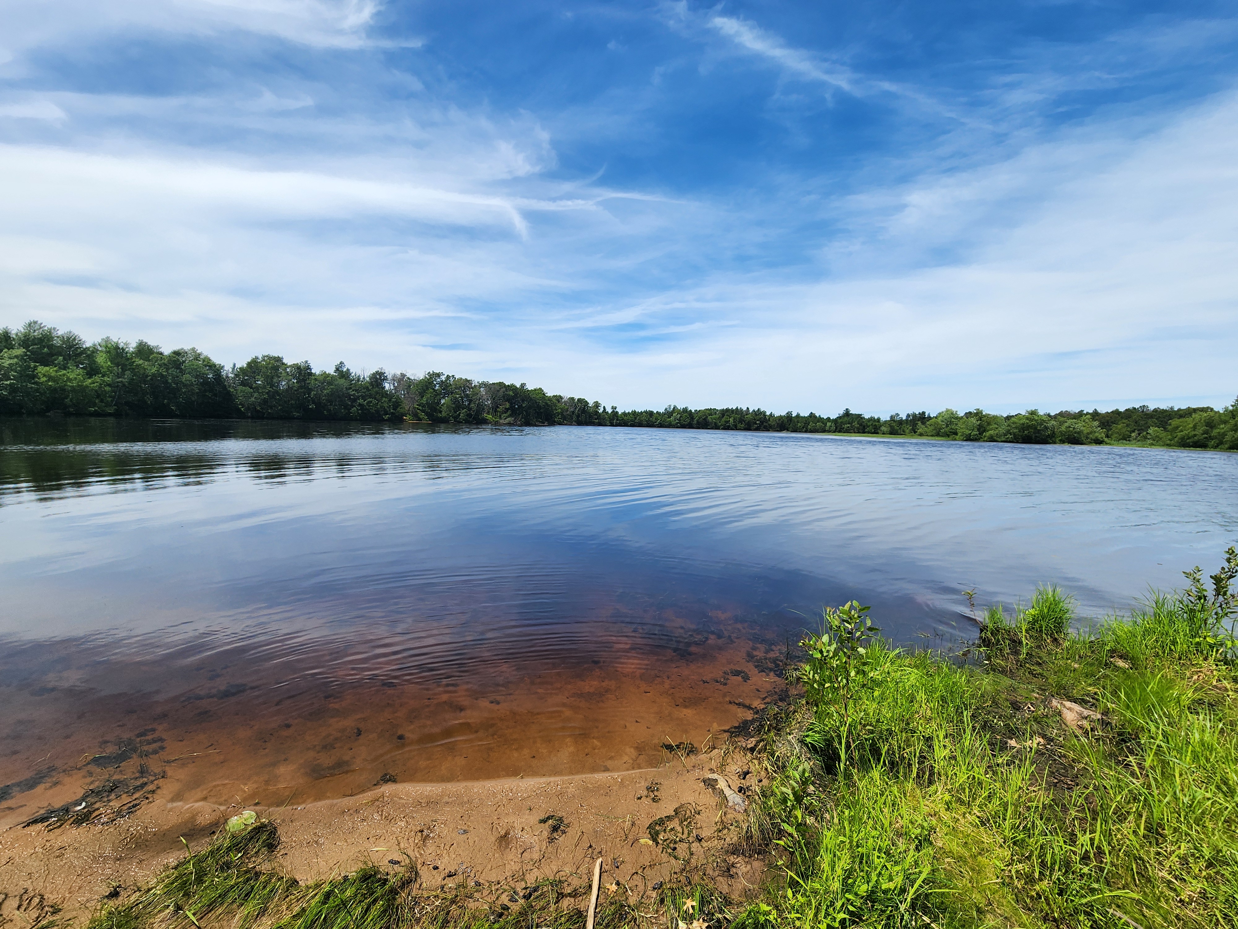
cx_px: 619
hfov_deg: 106.2
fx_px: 465
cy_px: 464
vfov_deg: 89.9
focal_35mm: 13
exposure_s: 1/2346
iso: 50
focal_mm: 2.2
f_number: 2.2
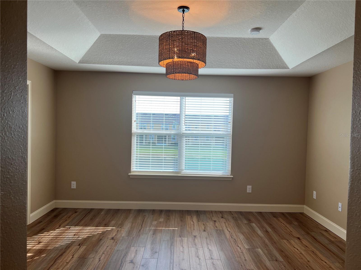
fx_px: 271
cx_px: 180
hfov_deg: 67.3
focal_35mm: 26
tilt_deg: -1.1
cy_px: 135
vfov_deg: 53.1
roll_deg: -0.4
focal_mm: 5.7
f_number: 1.5
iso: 50
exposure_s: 1/262
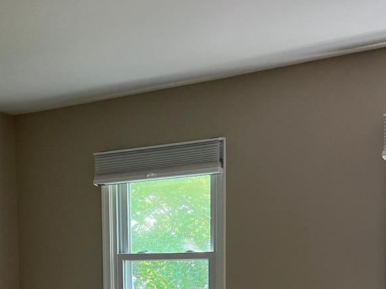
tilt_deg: -3.3
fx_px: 725
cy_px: 320
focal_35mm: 65
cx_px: 169
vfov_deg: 21.4
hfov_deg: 29.8
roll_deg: +1.2
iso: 125
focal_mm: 5.7
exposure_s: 1/60
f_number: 1.5
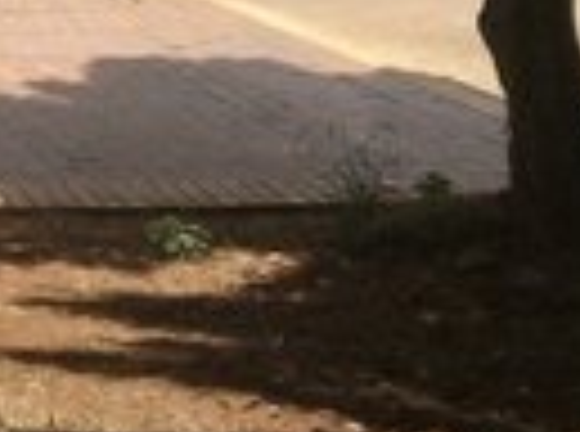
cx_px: -391
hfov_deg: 16.4
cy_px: -317
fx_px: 1754
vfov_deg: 12.9
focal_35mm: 105
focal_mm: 3.79
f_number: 2
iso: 50
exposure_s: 1/883
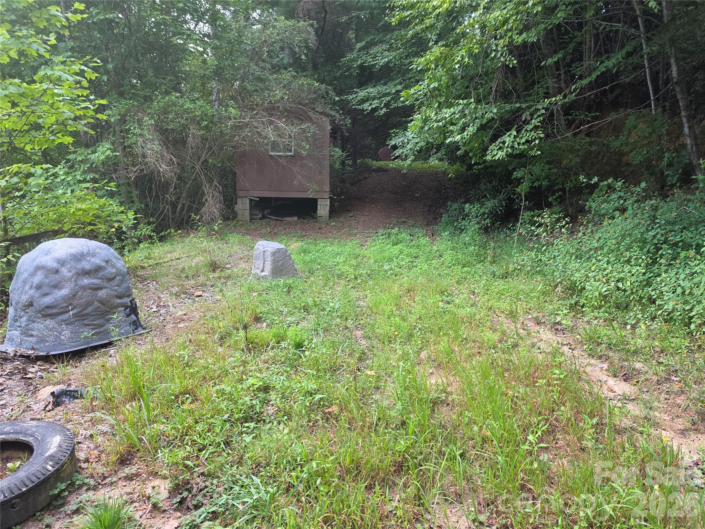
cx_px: 352
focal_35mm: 23
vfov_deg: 58.9
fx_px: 468
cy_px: 264
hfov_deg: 73.9
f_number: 1.4
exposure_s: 1/180
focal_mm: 6.5
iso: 125
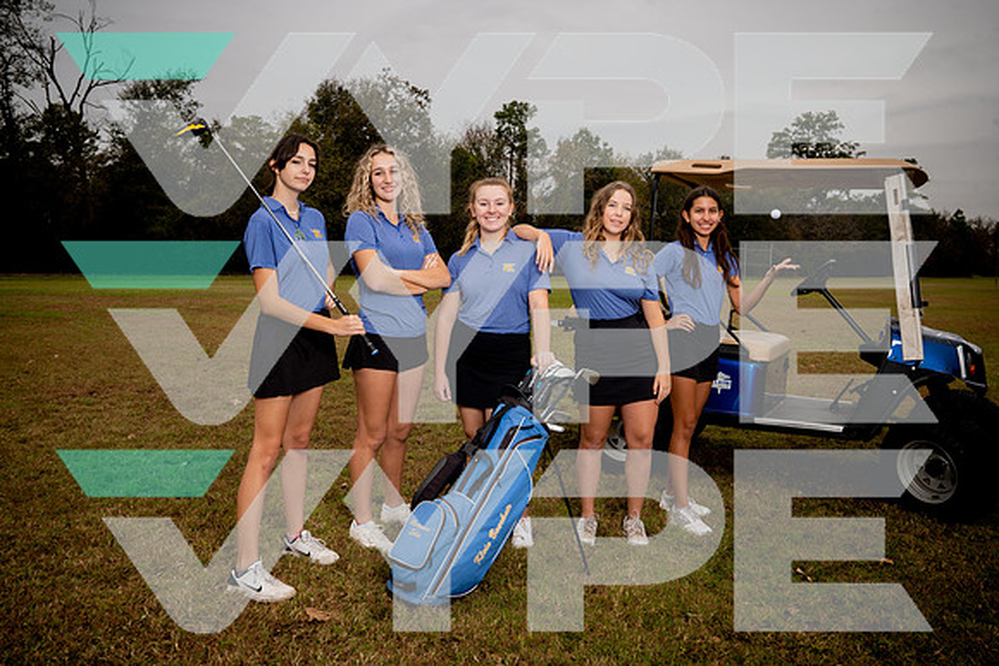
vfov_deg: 43.6
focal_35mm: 30
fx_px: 833
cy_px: 333
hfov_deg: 61.9
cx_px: 500
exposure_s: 1/160
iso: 400
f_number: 11
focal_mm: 30
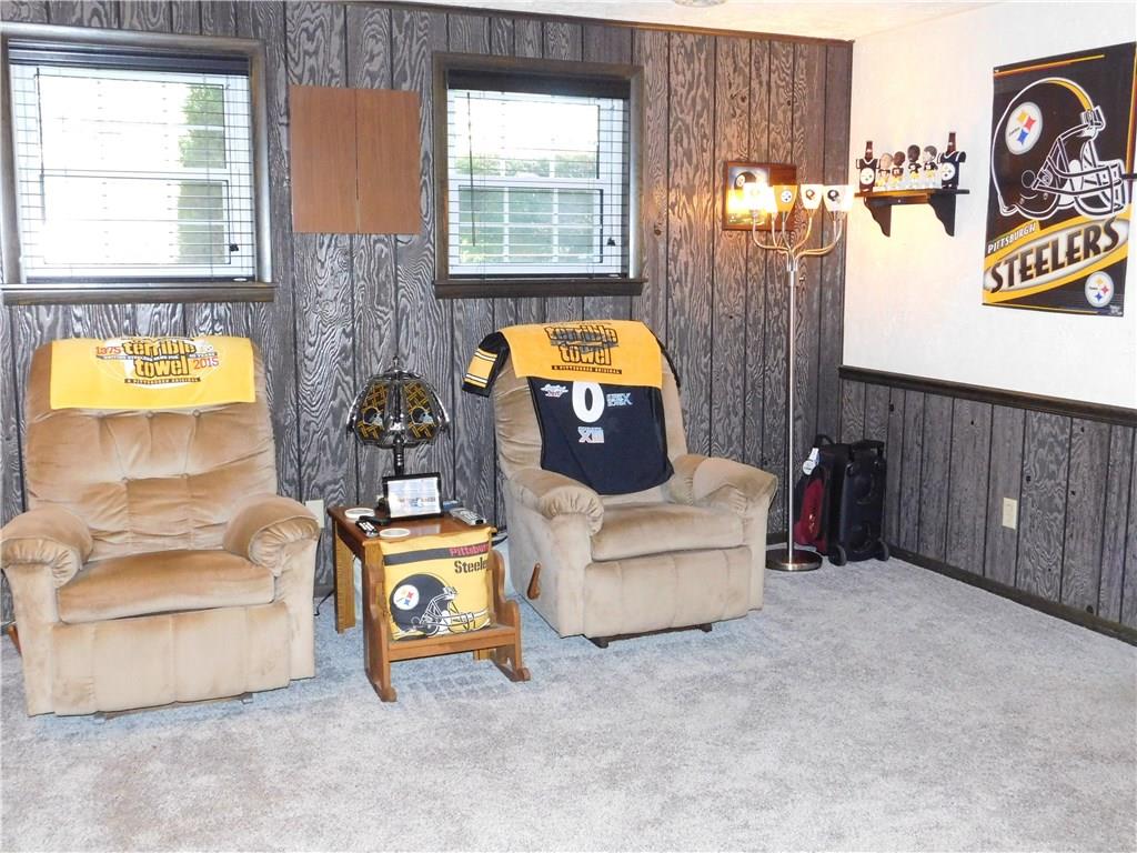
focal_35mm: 36
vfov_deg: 39.7
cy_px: 426
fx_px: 1182
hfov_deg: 51.4
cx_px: 568
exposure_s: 1/30
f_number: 3.5
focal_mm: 6.3
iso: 900
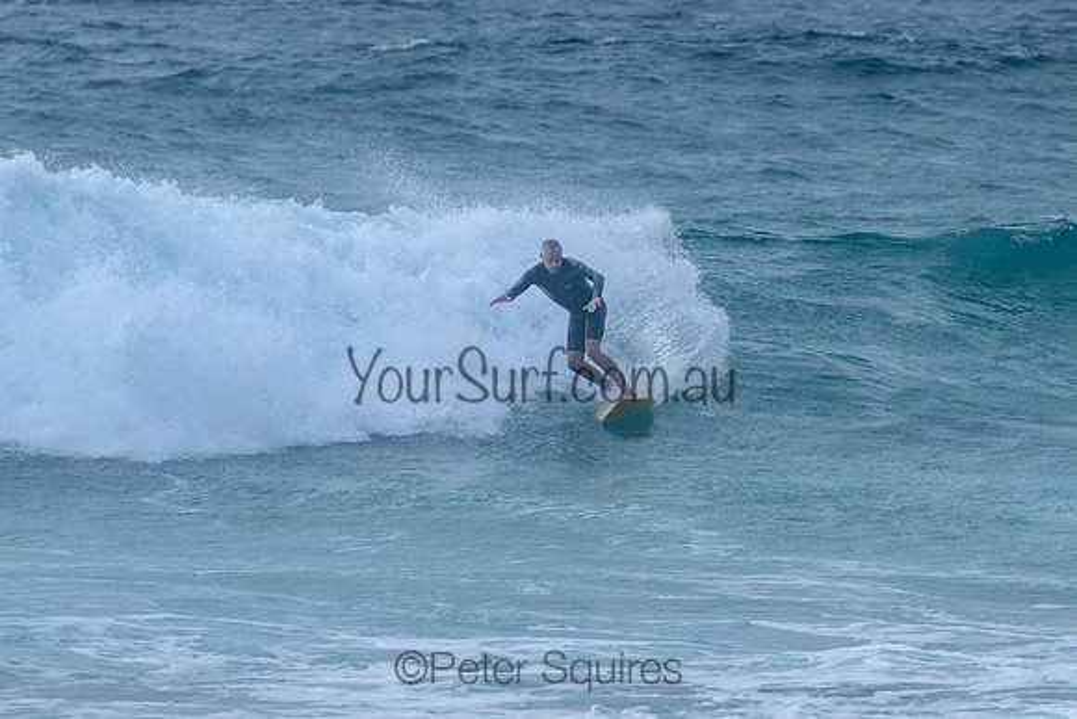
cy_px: 344
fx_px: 16467
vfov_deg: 2.5
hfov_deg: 3.7
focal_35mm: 550
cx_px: 694
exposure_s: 1/2000
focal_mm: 400
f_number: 8
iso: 500
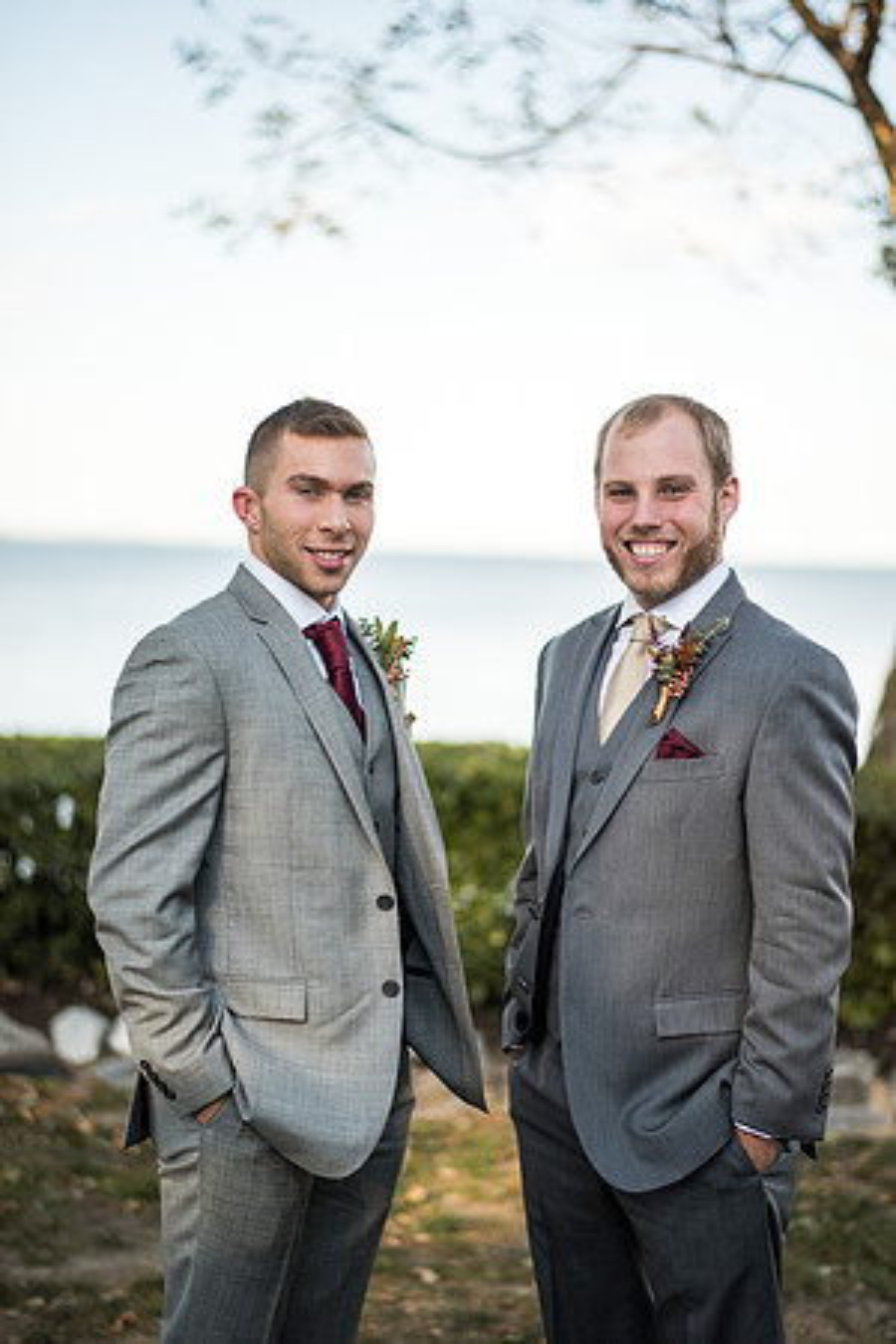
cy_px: 672
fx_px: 2165
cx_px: 448
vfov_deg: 34.5
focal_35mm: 58
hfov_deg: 23.4
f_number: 1.4
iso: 100
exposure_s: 1/4000
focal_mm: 58
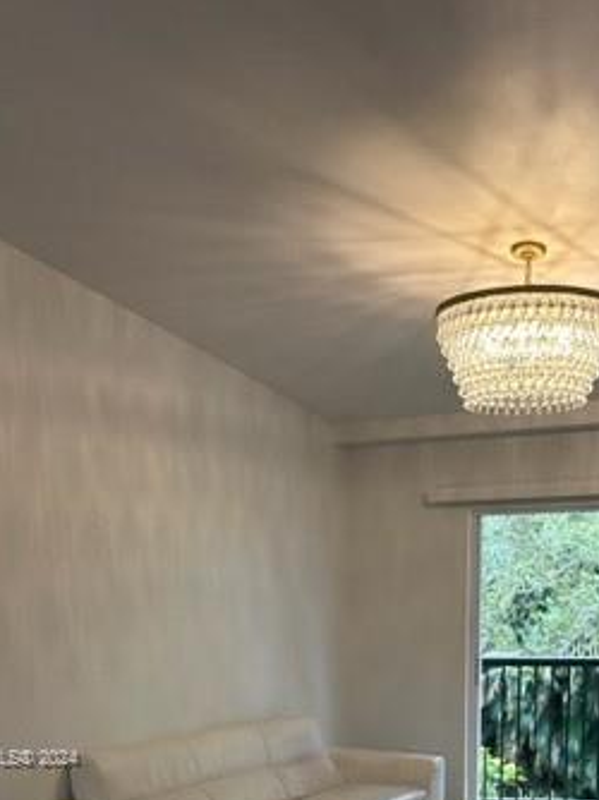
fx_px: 1063
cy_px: 759
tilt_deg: -7.3
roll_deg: +0.8
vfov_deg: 37.7
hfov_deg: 31.3
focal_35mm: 46
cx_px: 379
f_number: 1.78
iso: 200
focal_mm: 6.86
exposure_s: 1/120
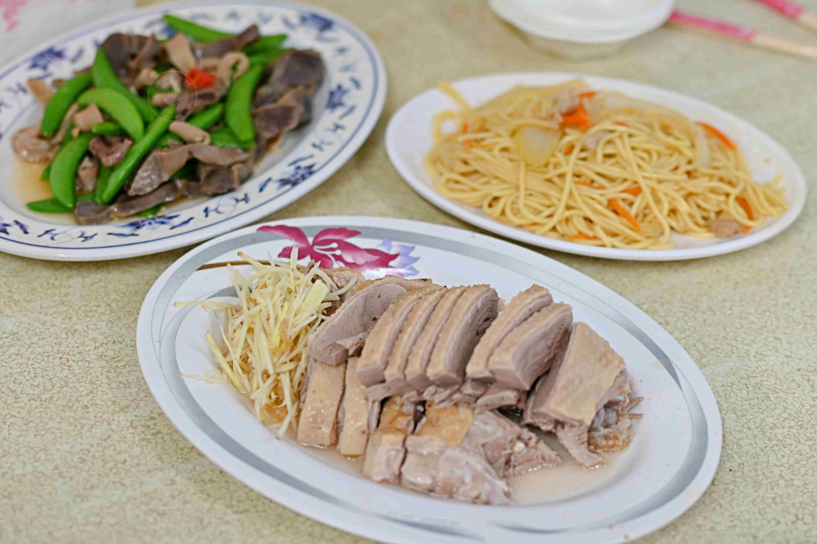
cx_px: 408
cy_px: 272
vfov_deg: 18.2
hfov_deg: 27.0
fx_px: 1702
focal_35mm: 75
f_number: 2.2
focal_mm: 50
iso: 560
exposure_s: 1/200
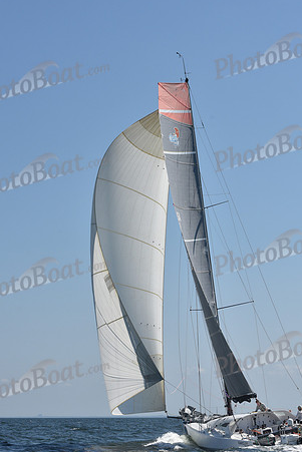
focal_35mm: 90
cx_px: 162
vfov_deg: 22.6
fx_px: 1132
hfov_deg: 15.2
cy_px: 212
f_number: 11
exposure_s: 1/1250
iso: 320
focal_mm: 70
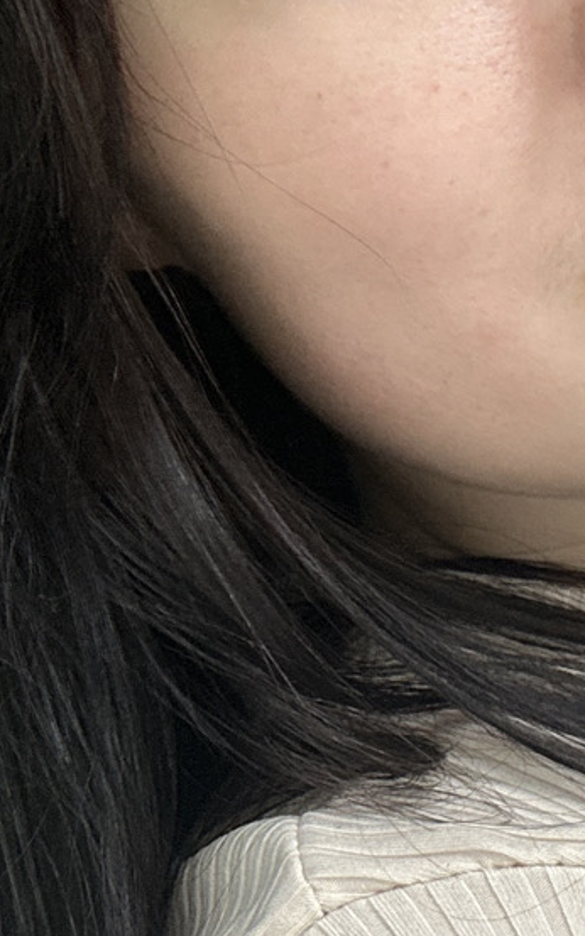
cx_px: 533
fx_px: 2246
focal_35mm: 88
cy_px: 416
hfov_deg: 14.7
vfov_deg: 23.5
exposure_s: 1/81
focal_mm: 2.69
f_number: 1.9
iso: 80
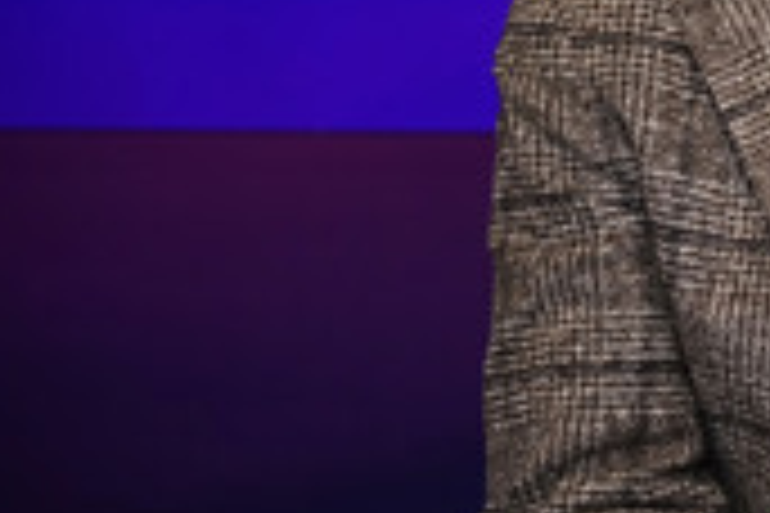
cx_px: 952
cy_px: -76
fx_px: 2374
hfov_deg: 17.5
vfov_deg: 12.1
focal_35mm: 111
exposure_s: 1/125
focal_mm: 42
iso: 2000
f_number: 5
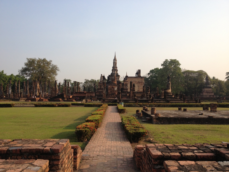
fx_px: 232
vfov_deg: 40.7
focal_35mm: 35
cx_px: 114
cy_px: 86
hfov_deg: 52.6
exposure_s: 1/935
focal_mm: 4.28
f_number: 2.4
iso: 50
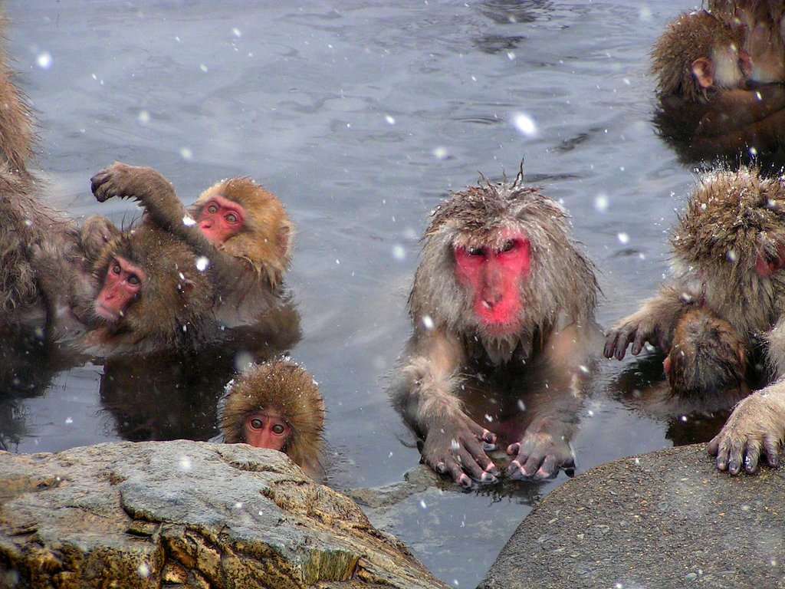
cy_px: 294
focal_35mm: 226
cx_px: 392
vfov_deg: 6.6
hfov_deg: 8.8
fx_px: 5125
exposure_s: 1/320
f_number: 3.5
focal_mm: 34.5
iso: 100
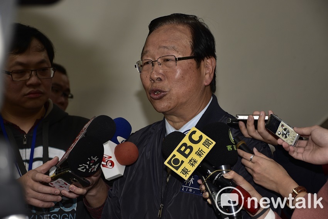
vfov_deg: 13.1
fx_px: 957
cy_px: 110
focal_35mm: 105
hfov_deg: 19.4
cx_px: 164
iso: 200
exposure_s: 1/60
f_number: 5
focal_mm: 70
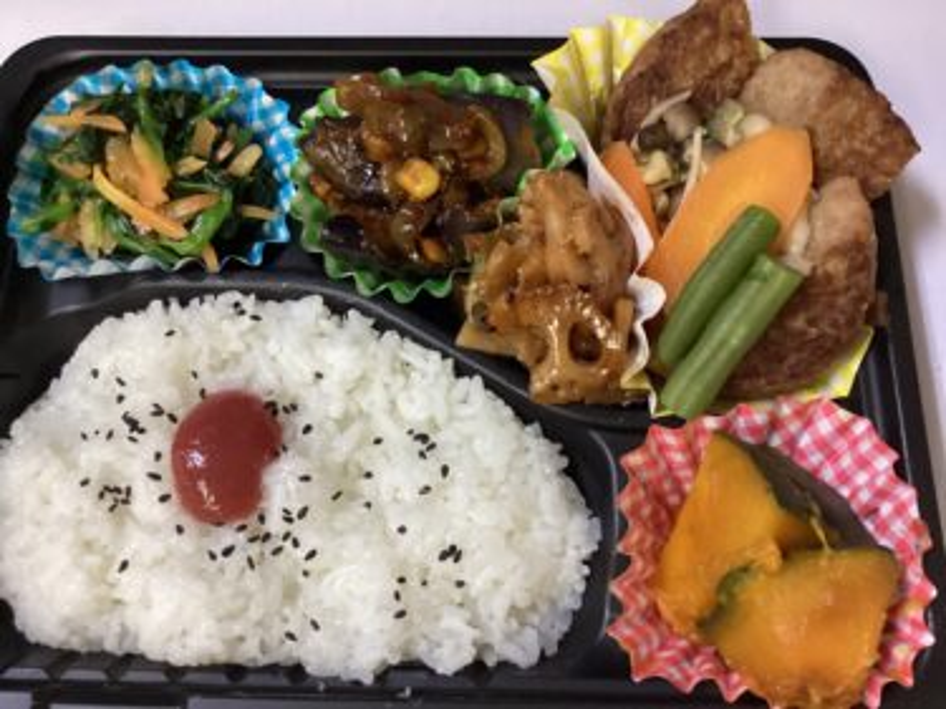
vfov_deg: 45.4
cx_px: 473
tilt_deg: -72.0
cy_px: 354
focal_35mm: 31
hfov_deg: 58.4
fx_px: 847
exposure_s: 1/60
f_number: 2.4
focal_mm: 3.3
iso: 250
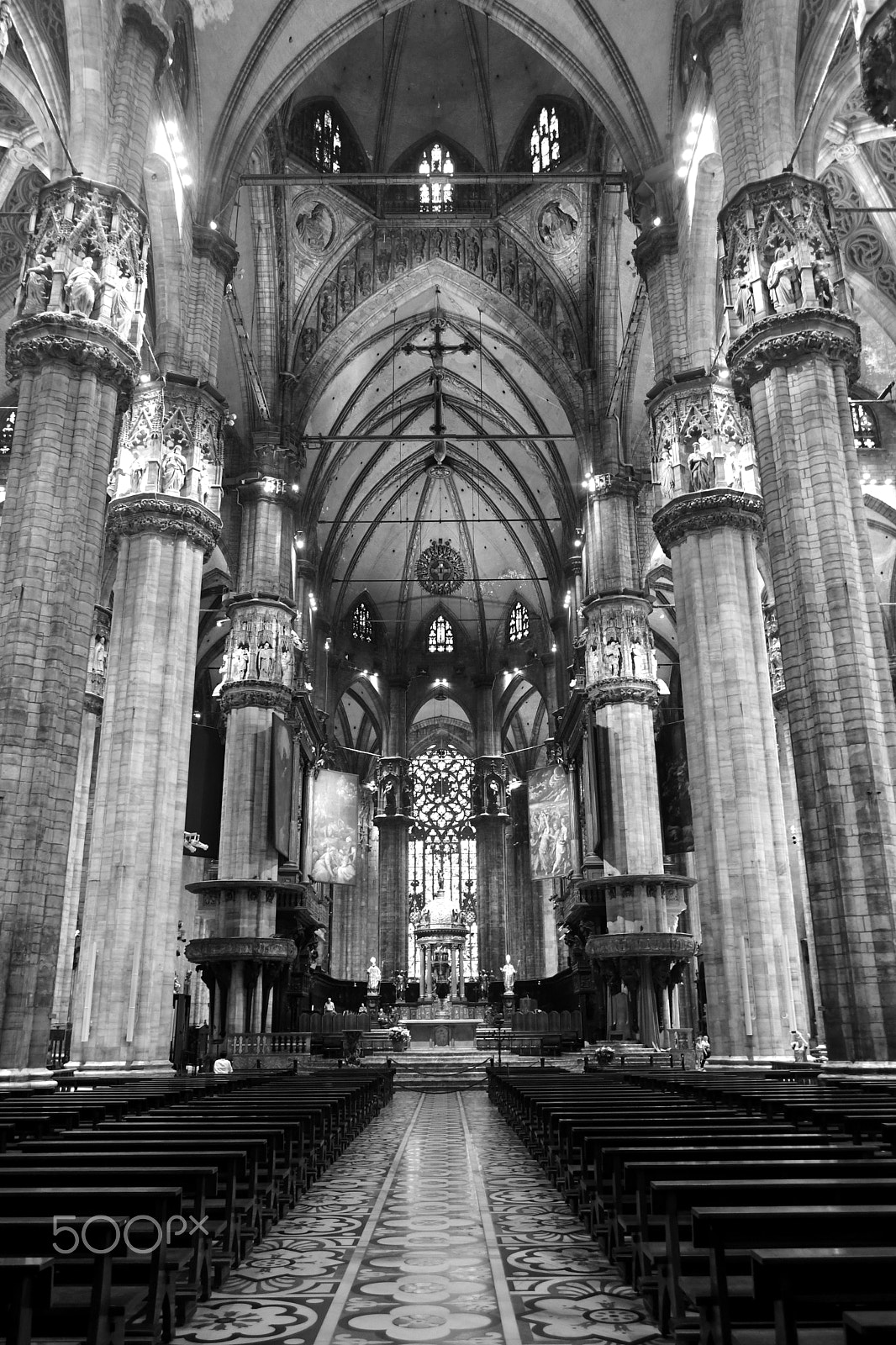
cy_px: 672
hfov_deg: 47.9
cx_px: 448
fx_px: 1008
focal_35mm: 27
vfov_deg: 67.4
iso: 1000
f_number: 5.6
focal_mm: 18
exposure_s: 1/8
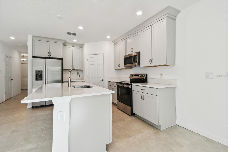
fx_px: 95
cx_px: 114
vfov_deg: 77.3
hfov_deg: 100.4
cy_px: 76
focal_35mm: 15
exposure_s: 1/50
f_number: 7.1
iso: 100
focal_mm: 10
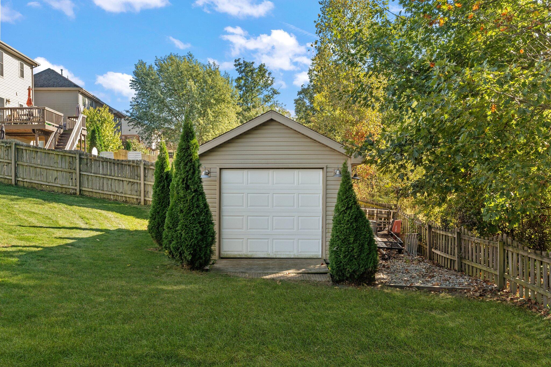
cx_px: 276
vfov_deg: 36.9
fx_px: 551
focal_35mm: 36
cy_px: 184
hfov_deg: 53.1
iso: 500
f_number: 9
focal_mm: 24
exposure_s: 1/60
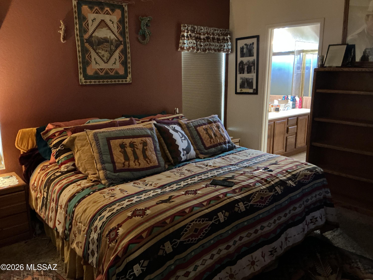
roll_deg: +1.0
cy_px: 140
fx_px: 312
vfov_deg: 48.2
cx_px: 186
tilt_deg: -12.4
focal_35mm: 29
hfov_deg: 61.7
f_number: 1.8
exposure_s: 1/20
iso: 500
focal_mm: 3
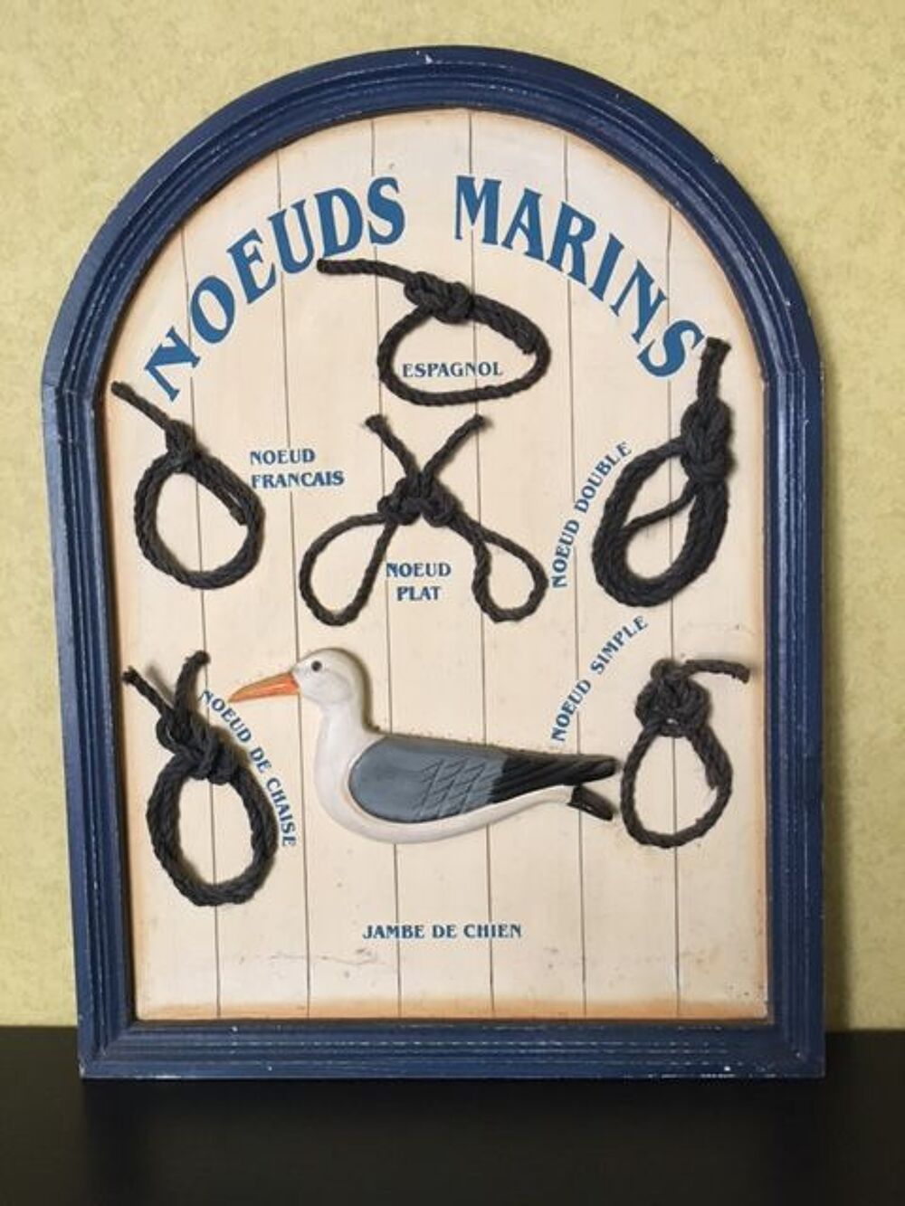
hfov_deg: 48.2
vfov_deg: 61.7
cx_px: 452
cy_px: 603
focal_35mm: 29
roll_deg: +2.6
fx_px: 1011
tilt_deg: -9.3
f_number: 2.2
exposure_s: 1/17
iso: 250
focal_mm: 4.15
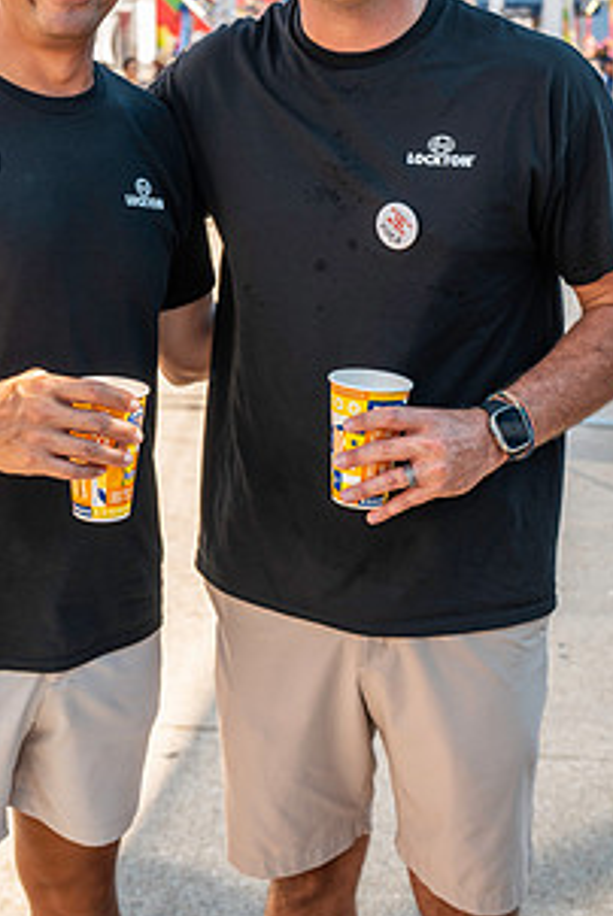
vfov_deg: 32.4
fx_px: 1554
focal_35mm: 61
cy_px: 258
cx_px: 234
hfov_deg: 22.3
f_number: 4.5
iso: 100
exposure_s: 1/200
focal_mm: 41
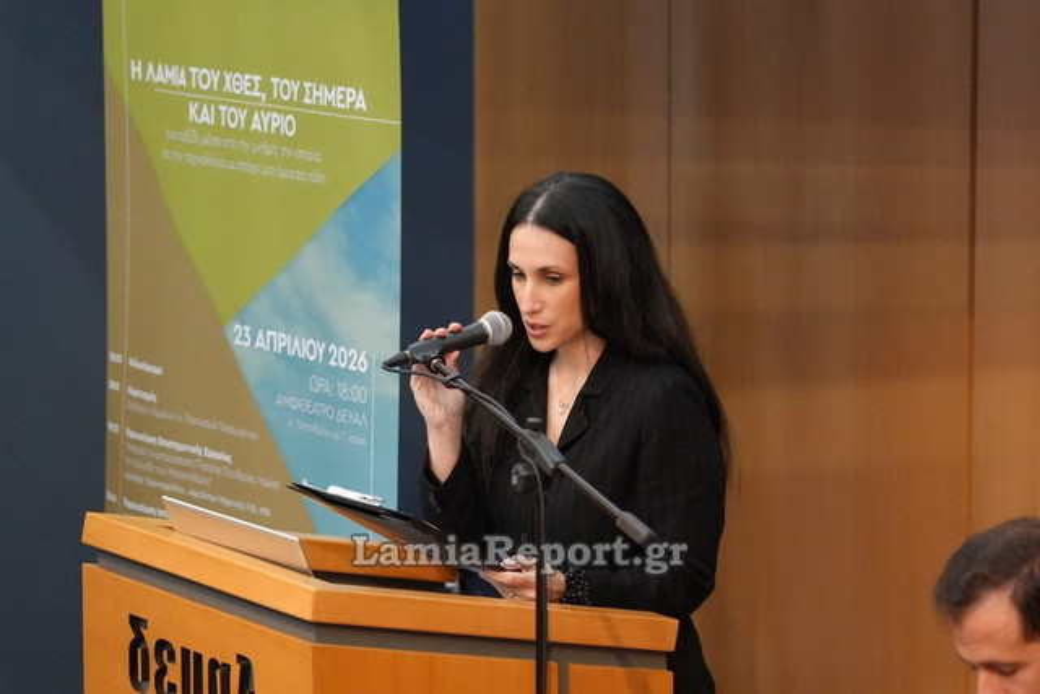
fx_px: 4536
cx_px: 520
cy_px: 347
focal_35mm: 157
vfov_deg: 8.7
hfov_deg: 13.1
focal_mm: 105
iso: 8000
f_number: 4
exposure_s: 1/160
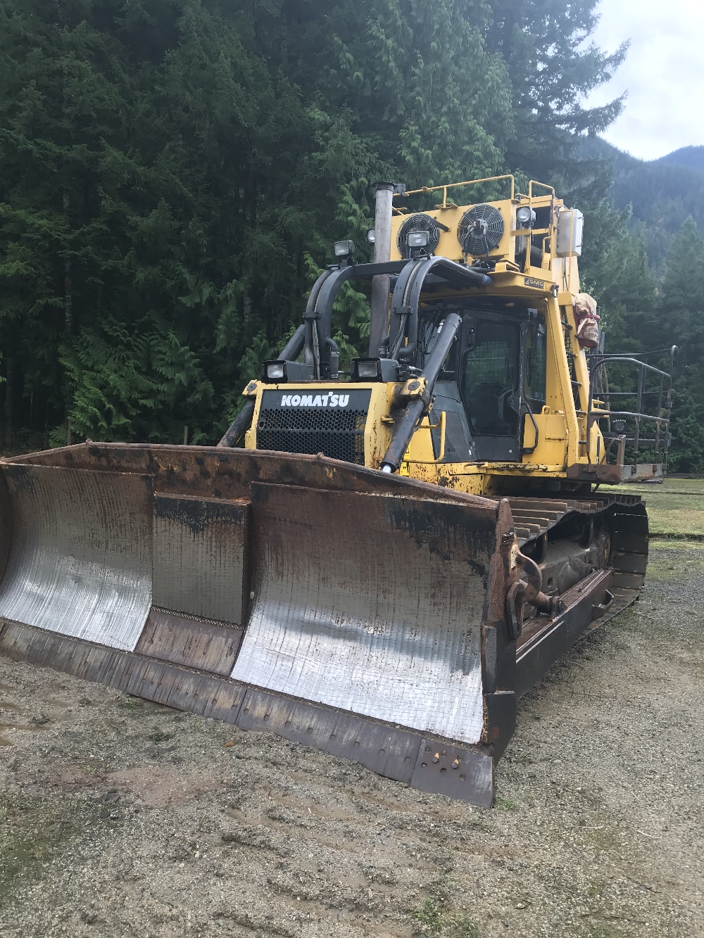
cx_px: 352
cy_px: 469
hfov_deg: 49.8
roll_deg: -1.7
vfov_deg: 63.4
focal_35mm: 28
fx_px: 759
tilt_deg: -1.8
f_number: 1.8
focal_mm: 3.99
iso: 20
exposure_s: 1/108
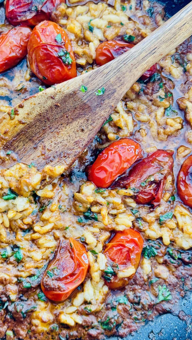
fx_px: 480
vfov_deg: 39.2
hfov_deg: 22.5
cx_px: 63
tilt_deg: -82.3
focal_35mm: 53
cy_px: 171
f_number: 1.78
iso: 160
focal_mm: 6.76
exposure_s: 1/60
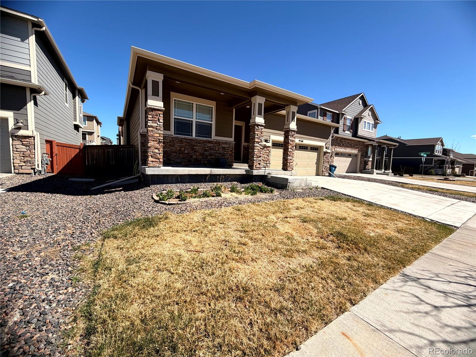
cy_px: 178
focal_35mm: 14
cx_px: 238
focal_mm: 2.22
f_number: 2.2
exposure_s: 1/853
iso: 20
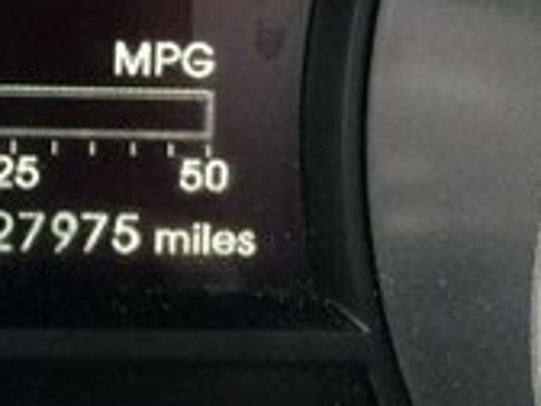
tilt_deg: -27.9
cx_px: -341
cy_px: -63
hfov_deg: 15.5
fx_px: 1782
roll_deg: -1.9
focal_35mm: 114
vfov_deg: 12.7
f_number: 2.2
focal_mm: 4.15
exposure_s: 1/33
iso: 160
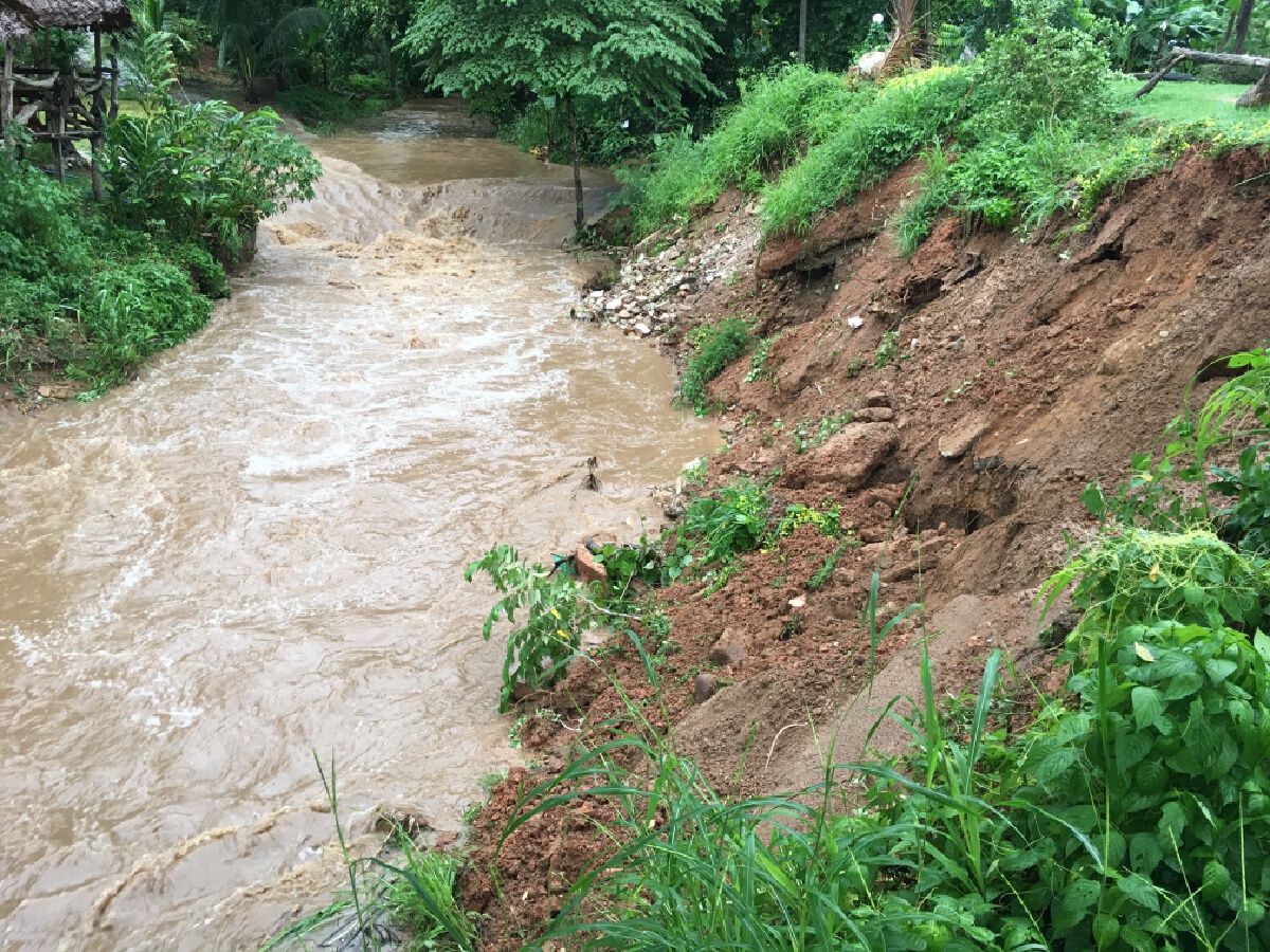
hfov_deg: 61.7
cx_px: 635
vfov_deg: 48.2
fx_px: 1064
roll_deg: -1.6
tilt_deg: -20.0
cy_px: 476
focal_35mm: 29
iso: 32
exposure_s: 1/33
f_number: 2.2
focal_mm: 4.15
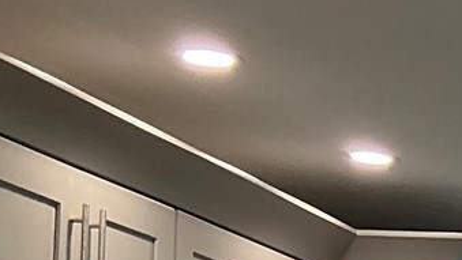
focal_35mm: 144
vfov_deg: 7.8
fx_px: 1765
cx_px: 829
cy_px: 617
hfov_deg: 13.4
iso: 32
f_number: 1.8
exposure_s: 1/60
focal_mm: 3
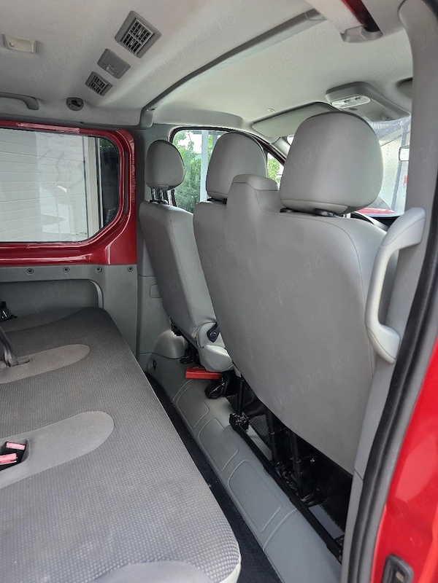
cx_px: 219
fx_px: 388
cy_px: 292
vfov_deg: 73.9
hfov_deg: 58.9
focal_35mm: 23
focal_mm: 6.3
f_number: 1.7
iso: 640
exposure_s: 1/101
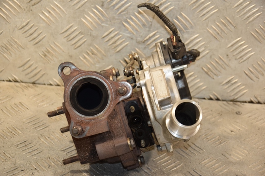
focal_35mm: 112
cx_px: 132
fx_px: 828
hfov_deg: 18.2
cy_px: 88
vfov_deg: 12.2
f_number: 5.3
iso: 800
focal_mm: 75
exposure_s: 1/125
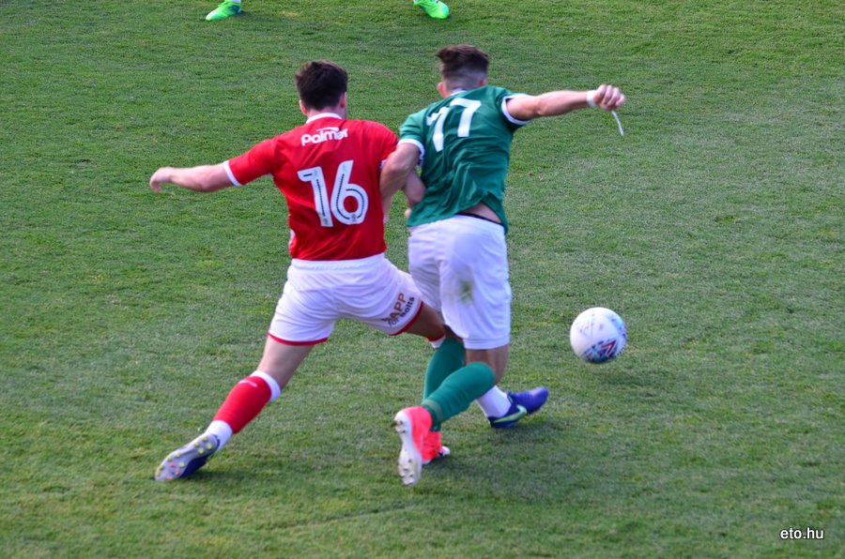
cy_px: 280
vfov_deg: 6.5
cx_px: 422
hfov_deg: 9.8
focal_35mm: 210
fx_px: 4919
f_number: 4.8
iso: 320
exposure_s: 1/400
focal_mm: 140
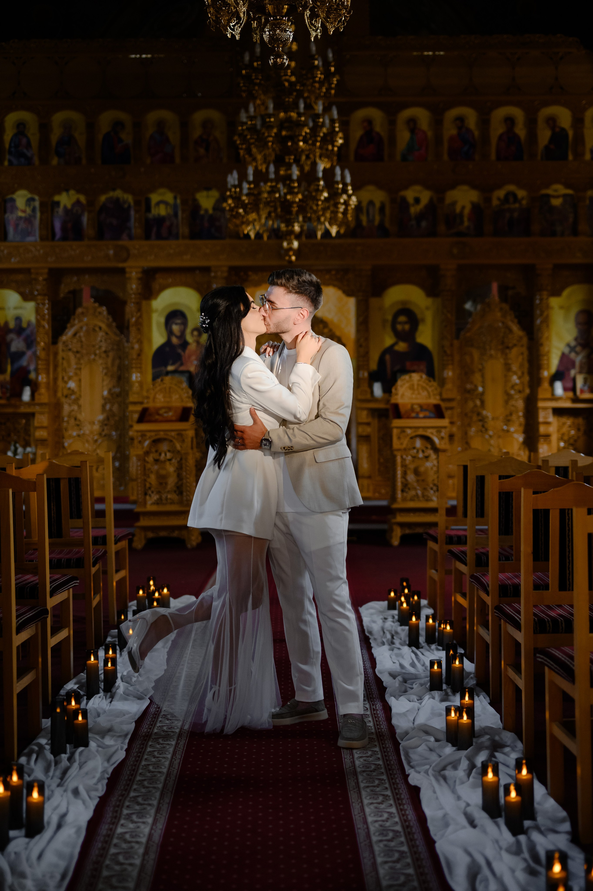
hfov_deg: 27.0
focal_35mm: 50
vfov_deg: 39.6
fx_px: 1237
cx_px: 296
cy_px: 446
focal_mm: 50
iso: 1000
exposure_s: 1/640
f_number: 2
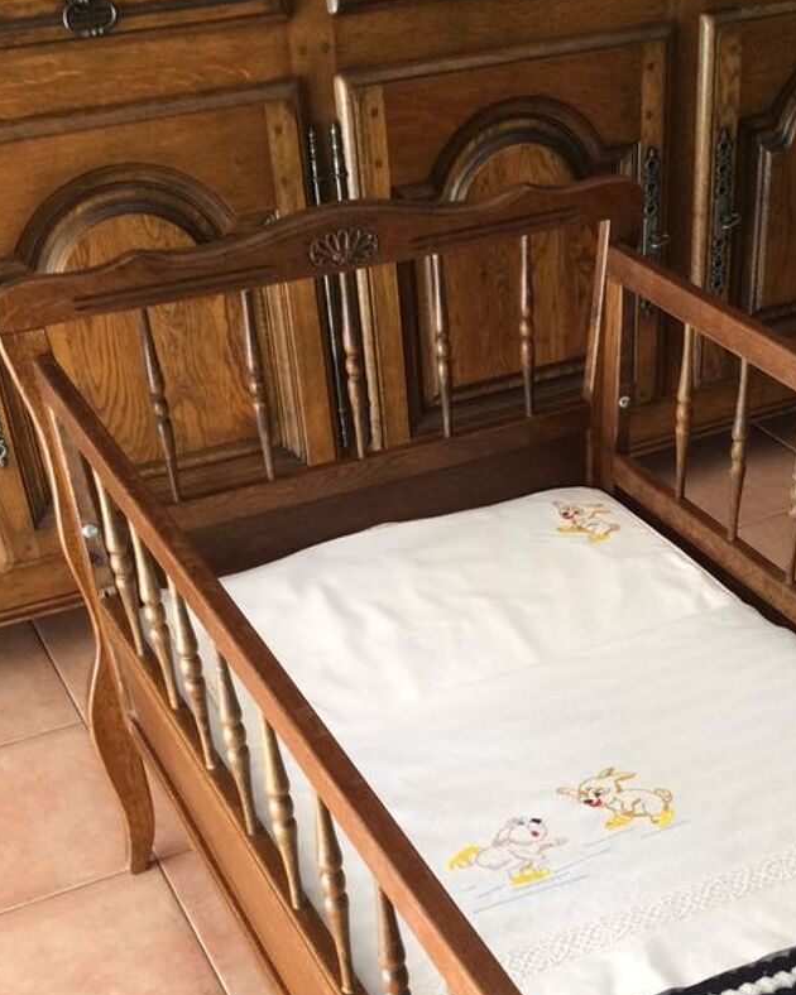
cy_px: 727
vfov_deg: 34.7
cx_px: 545
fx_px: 1561
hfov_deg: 28.4
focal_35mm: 53
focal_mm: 3.3
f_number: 2.4
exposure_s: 1/25
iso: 80
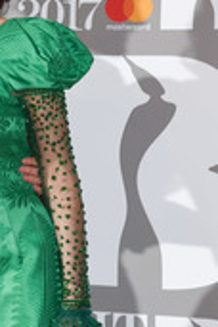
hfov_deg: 6.0
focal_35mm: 224
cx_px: -147
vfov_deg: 9.2
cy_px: 145
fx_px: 2035
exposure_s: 1/250
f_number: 5.6
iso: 400
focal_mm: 85
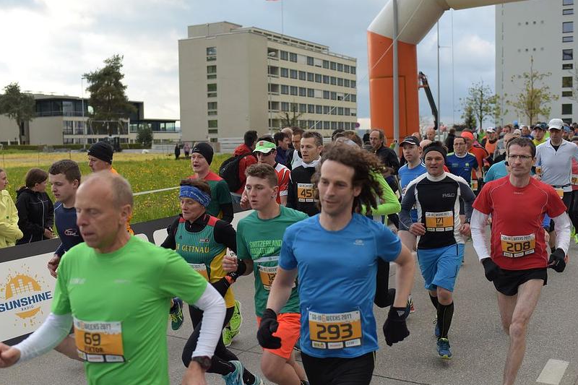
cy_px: 196
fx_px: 674
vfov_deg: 31.9
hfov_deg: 46.4
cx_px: 275
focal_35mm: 42
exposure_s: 1/3200
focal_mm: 35
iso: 800
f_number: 2.8
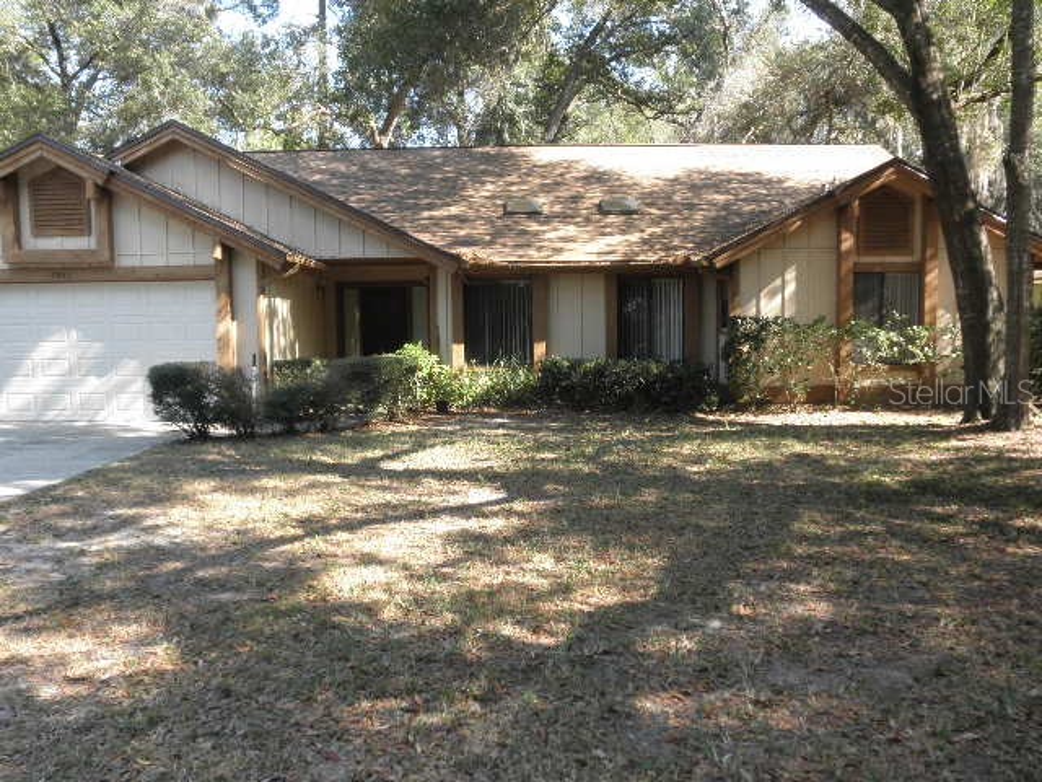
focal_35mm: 28
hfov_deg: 63.4
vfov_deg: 49.7
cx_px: 521
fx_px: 843
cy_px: 391
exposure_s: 1/100
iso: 64
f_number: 3
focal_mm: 5
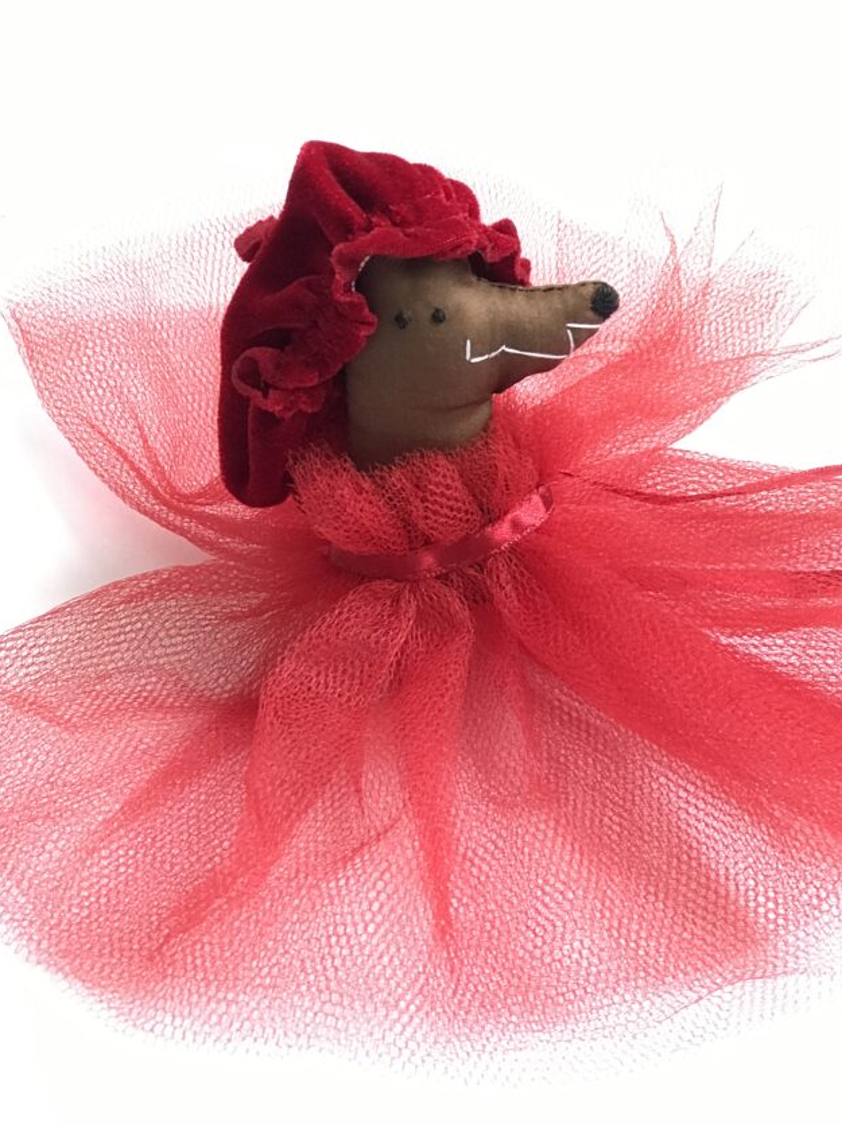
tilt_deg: -36.0
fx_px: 2271
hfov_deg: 21.0
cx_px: 488
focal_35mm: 70
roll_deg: -2.0
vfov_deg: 27.8
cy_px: 535
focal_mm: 6.6
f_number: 2.8
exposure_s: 1/60
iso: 250
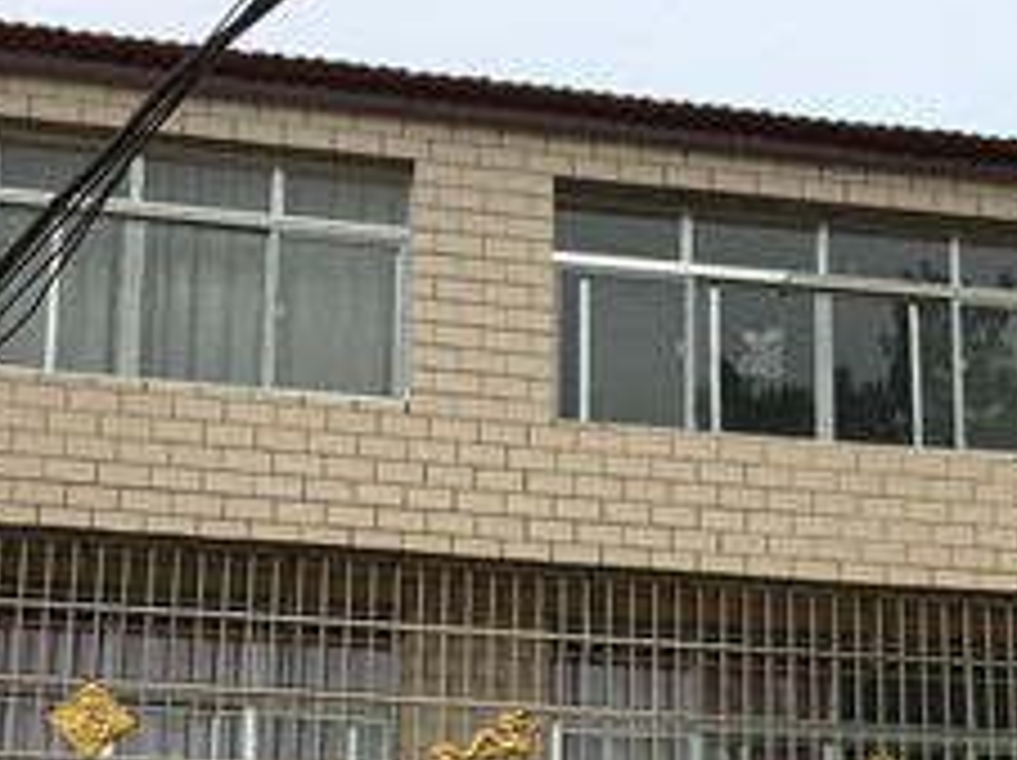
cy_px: 926
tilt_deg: +16.2
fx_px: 2260
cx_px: 814
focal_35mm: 77
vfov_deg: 18.1
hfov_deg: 24.9
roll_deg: +1.0
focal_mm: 4.15
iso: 25
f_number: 2.2
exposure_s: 1/2024
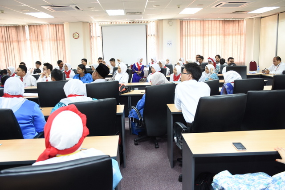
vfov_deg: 43.7
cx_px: 142
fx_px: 238
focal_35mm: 30
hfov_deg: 61.9
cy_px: 95
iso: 640
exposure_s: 1/20
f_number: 3.5
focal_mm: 20
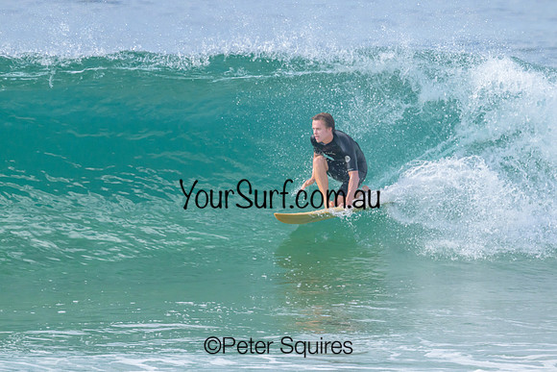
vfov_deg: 2.2
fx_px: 9707
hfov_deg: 3.3
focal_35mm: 627
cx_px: 271
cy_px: 172
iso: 1600
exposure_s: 1/2000
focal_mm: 560
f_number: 11
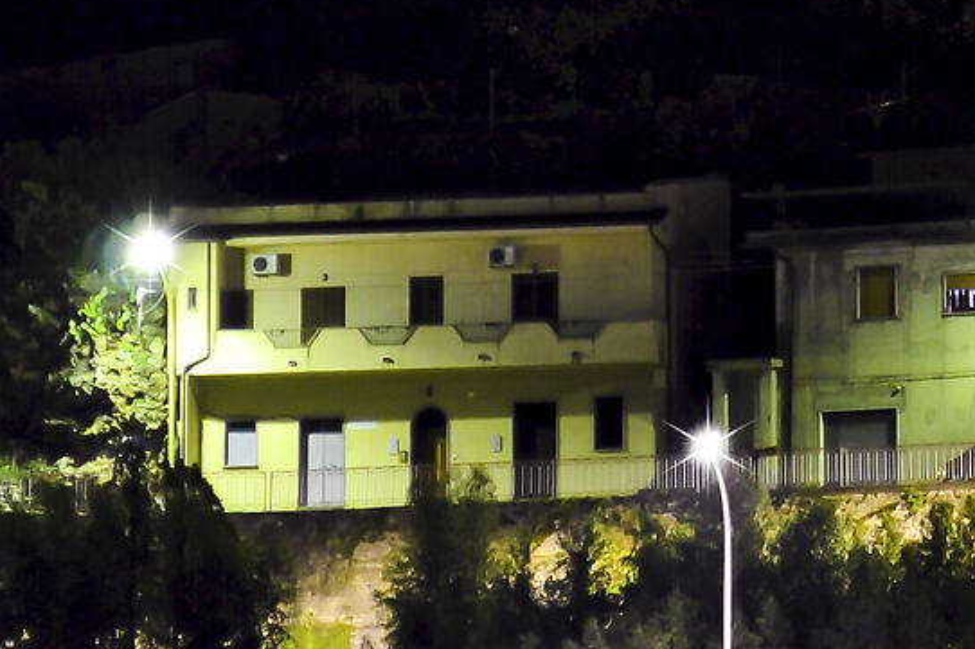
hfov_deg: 5.6
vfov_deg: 3.8
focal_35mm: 365
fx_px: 9888
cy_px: 2
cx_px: 977
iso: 100
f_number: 5.6
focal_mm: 55
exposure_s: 25
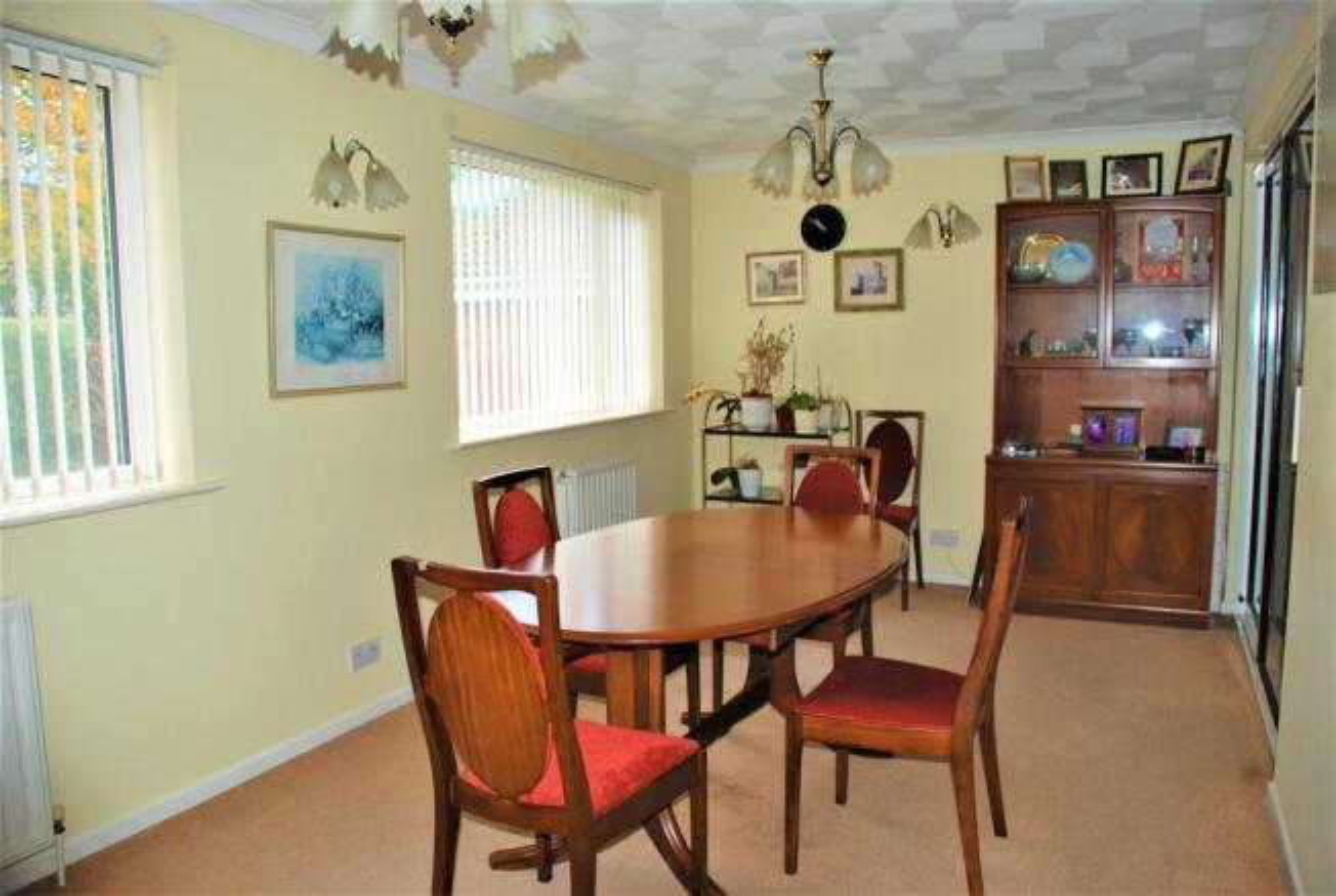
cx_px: 668
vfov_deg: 48.1
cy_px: 448
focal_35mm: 27
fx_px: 1004
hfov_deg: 67.3
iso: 200
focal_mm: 18
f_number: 3.5
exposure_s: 1/60
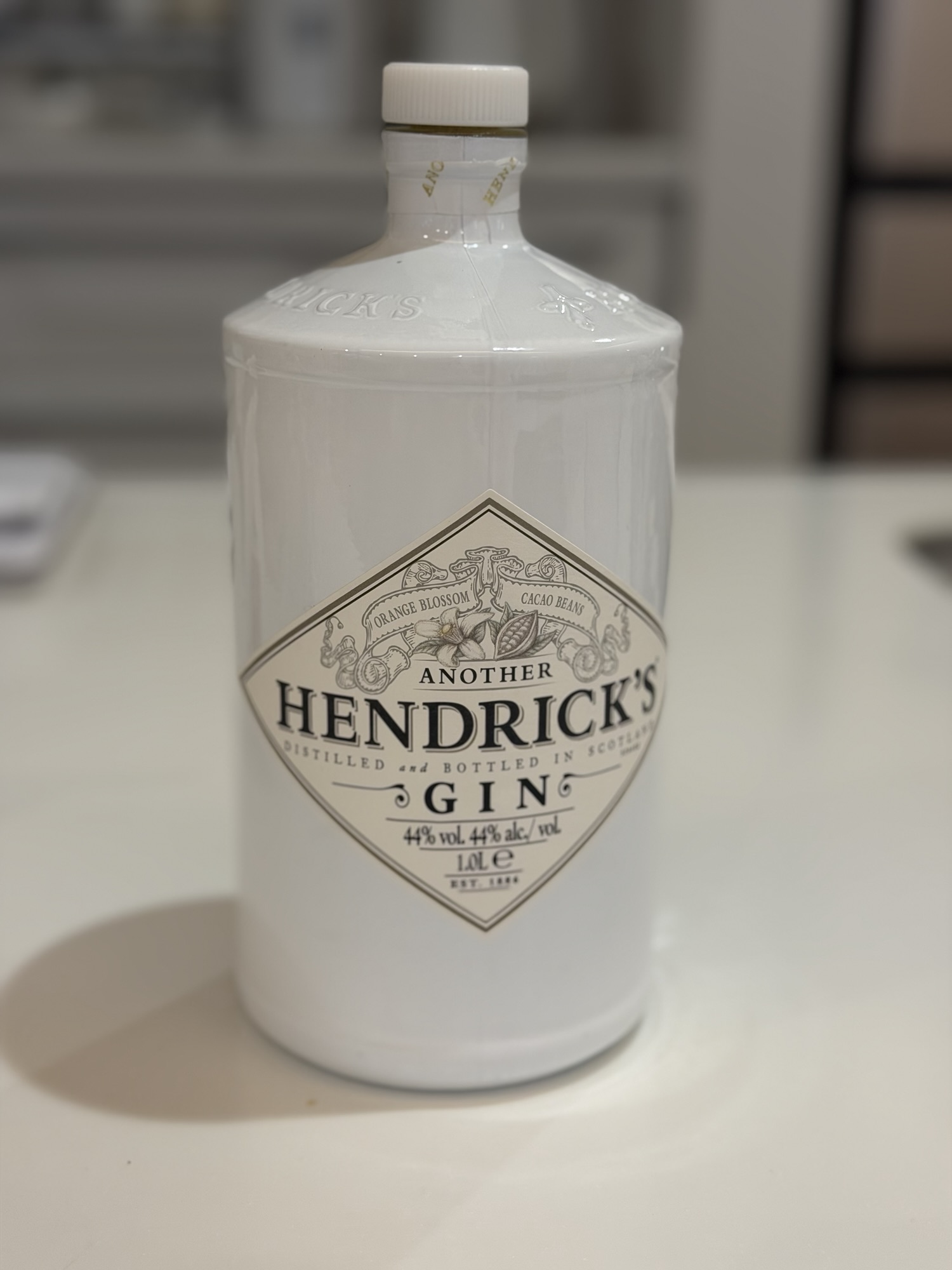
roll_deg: -1.0
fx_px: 1760
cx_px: 476
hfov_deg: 30.3
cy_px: 635
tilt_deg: -17.2
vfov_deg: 39.7
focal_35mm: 48
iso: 80
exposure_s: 1/100
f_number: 1.78
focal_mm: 6.76
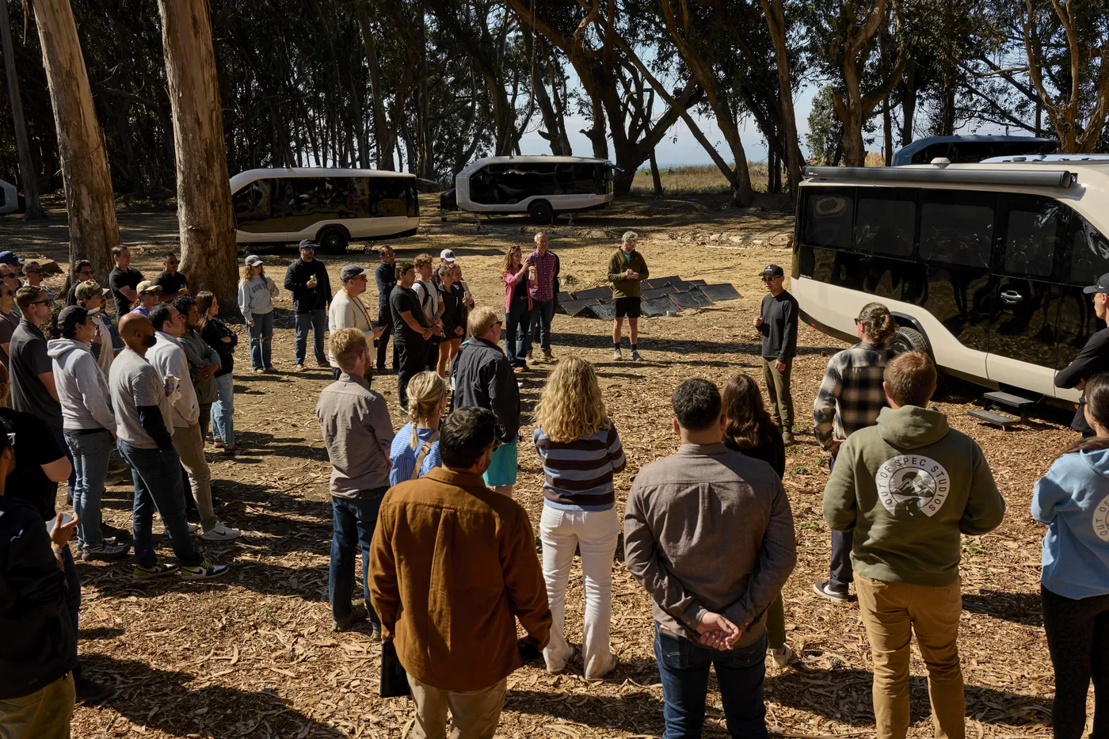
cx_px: 554
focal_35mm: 35
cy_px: 370
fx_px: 1078
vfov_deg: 37.8
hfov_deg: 54.4
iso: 400
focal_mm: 35
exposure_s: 1/800
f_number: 8
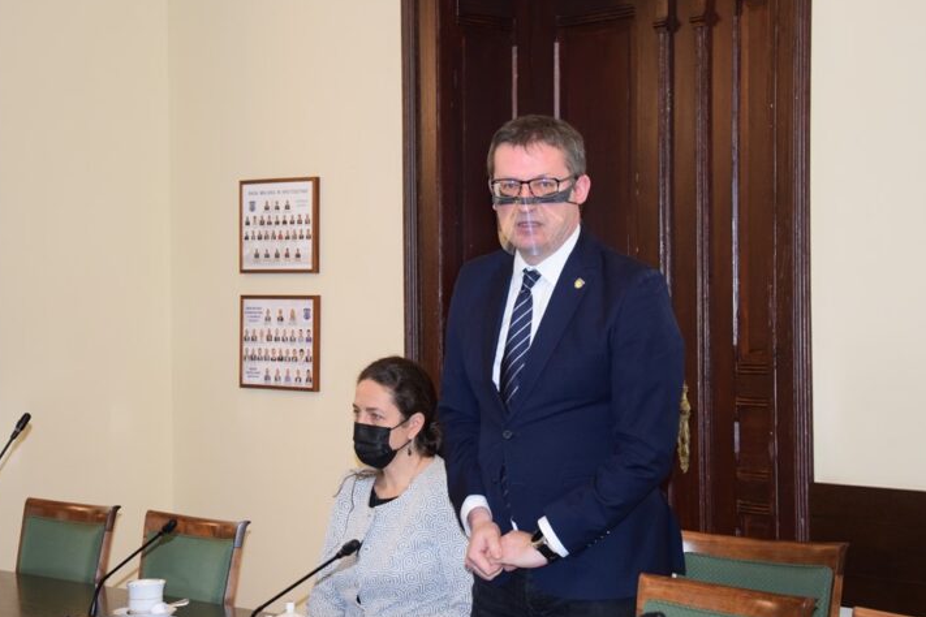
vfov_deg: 16.9
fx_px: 2083
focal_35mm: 81
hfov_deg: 25.1
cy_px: 297
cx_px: 439
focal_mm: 50
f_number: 5
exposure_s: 1/60
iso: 1800
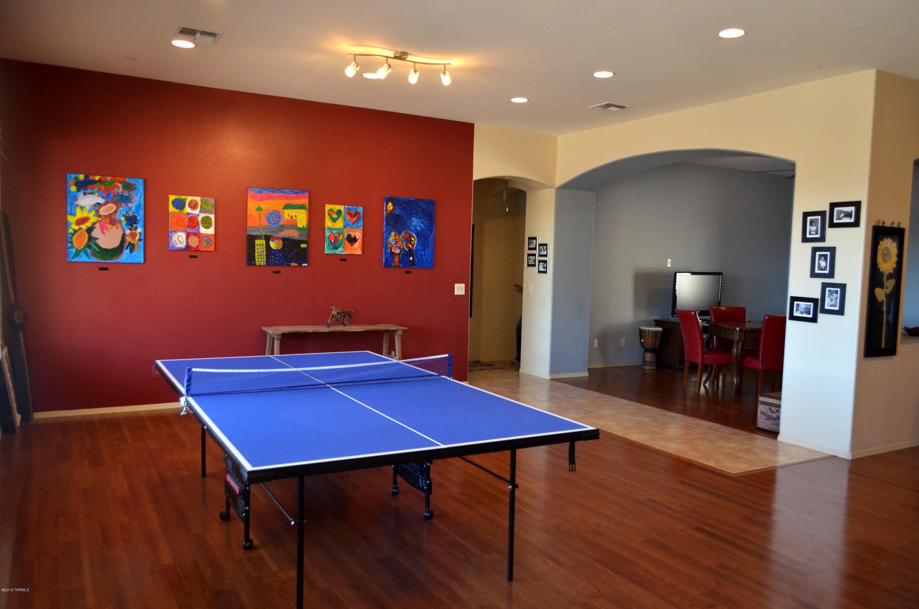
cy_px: 304
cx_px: 460
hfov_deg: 67.5
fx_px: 688
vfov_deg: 47.7
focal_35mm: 27
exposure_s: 1/100
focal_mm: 18
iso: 800
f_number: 3.5
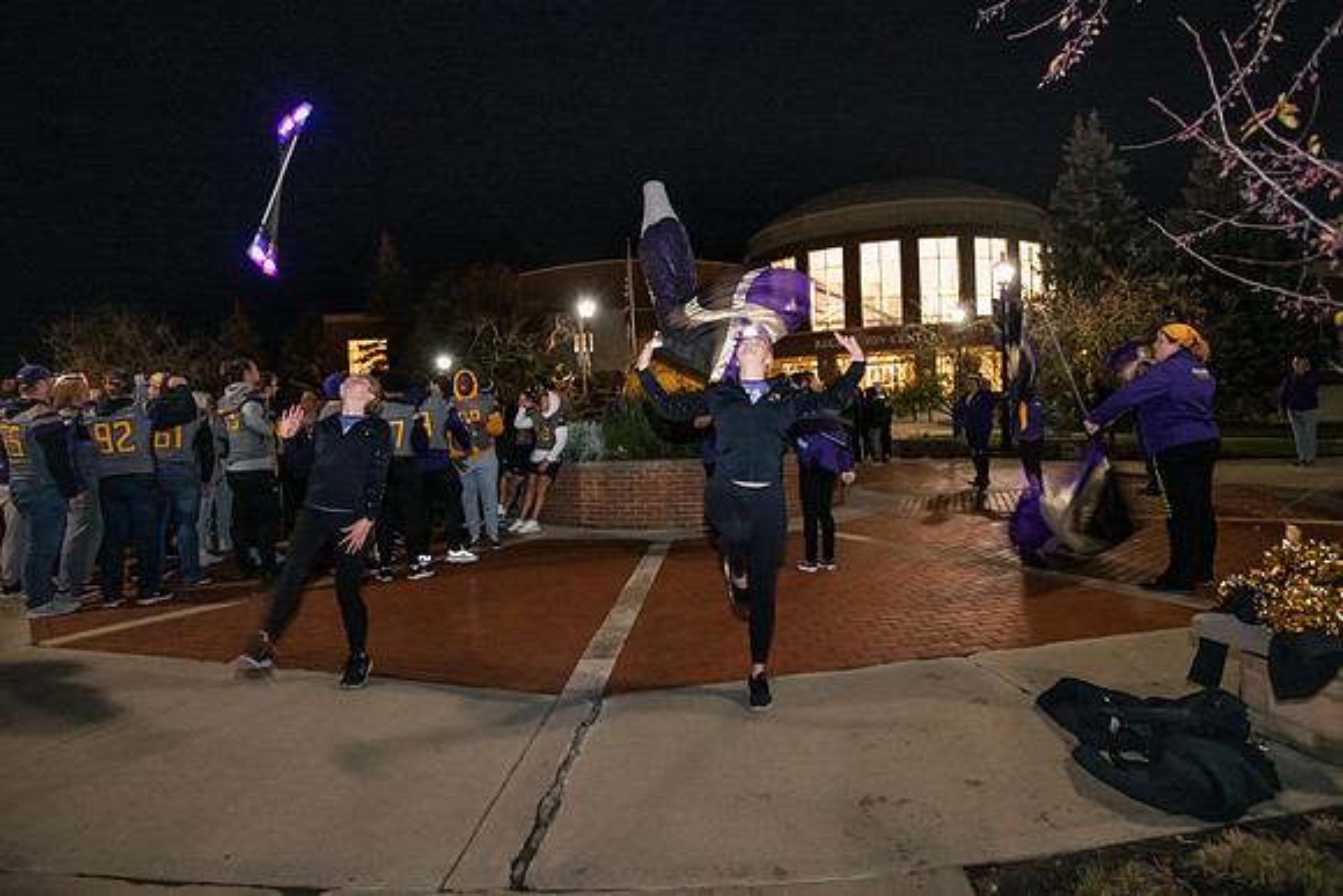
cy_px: 448
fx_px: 746
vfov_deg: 62.0
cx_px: 672
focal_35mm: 20
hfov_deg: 84.0
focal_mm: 20
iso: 6400
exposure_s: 1/30
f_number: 3.5
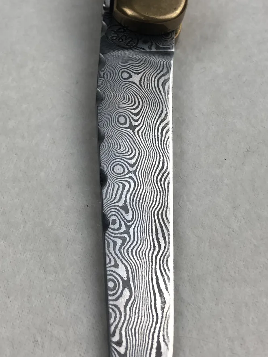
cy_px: 139
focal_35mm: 61
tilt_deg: -52.7
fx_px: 630
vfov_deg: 31.6
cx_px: 129
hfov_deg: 24.0
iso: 20
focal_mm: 4
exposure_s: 1/50
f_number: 1.8
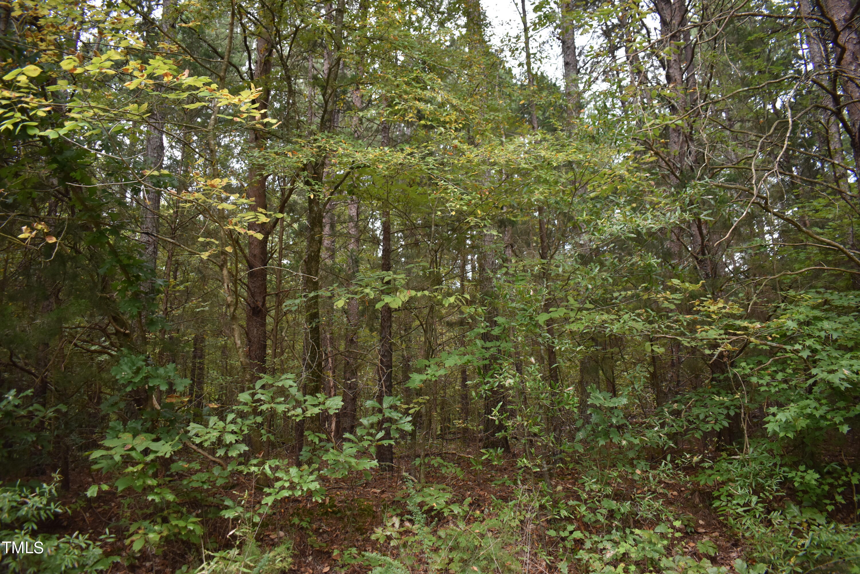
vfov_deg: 47.9
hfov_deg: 67.4
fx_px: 645
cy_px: 287
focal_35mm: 27
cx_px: 430
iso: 500
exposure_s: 1/250
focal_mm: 18
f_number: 3.5
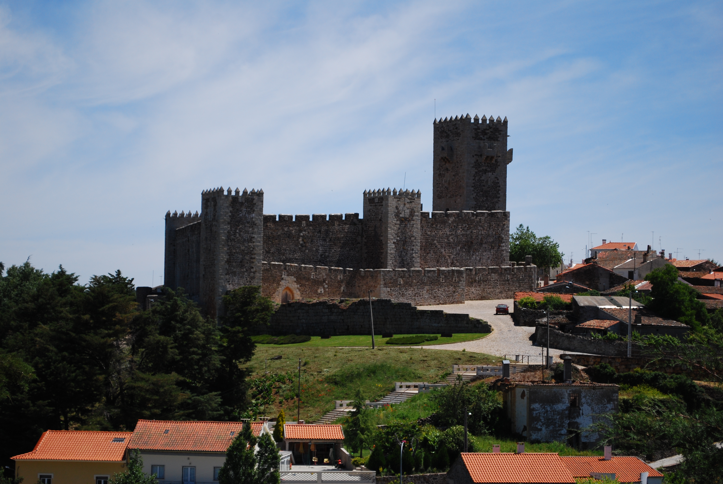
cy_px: 242
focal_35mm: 82
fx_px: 1659
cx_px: 362
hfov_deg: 24.6
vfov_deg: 16.6
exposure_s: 1/1000
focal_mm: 55
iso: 200
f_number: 5.6
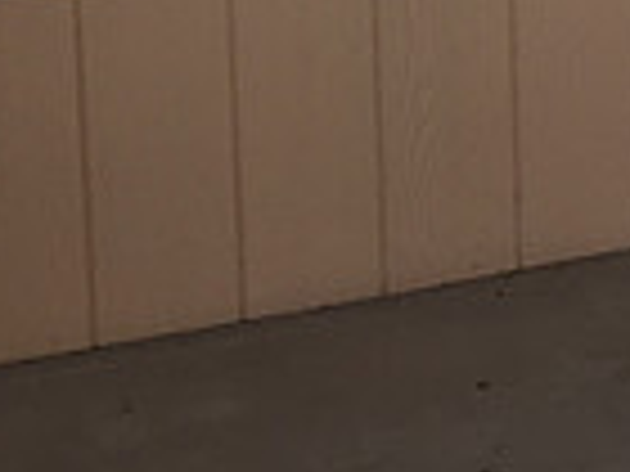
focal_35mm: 120
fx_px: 2184
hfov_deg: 15.0
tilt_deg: -7.3
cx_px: 990
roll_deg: -0.9
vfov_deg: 11.3
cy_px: -443
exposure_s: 1/60
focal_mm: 4.15
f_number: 2.2
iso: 32
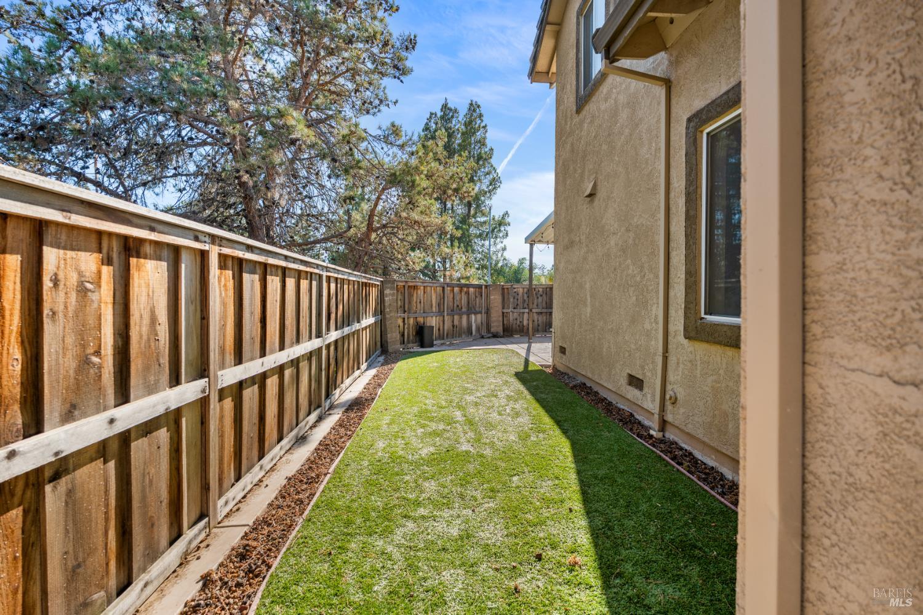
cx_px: 462
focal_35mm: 16
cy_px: 308
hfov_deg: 96.8
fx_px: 410
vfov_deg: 73.7
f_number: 4
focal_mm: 16
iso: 160
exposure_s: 1/640
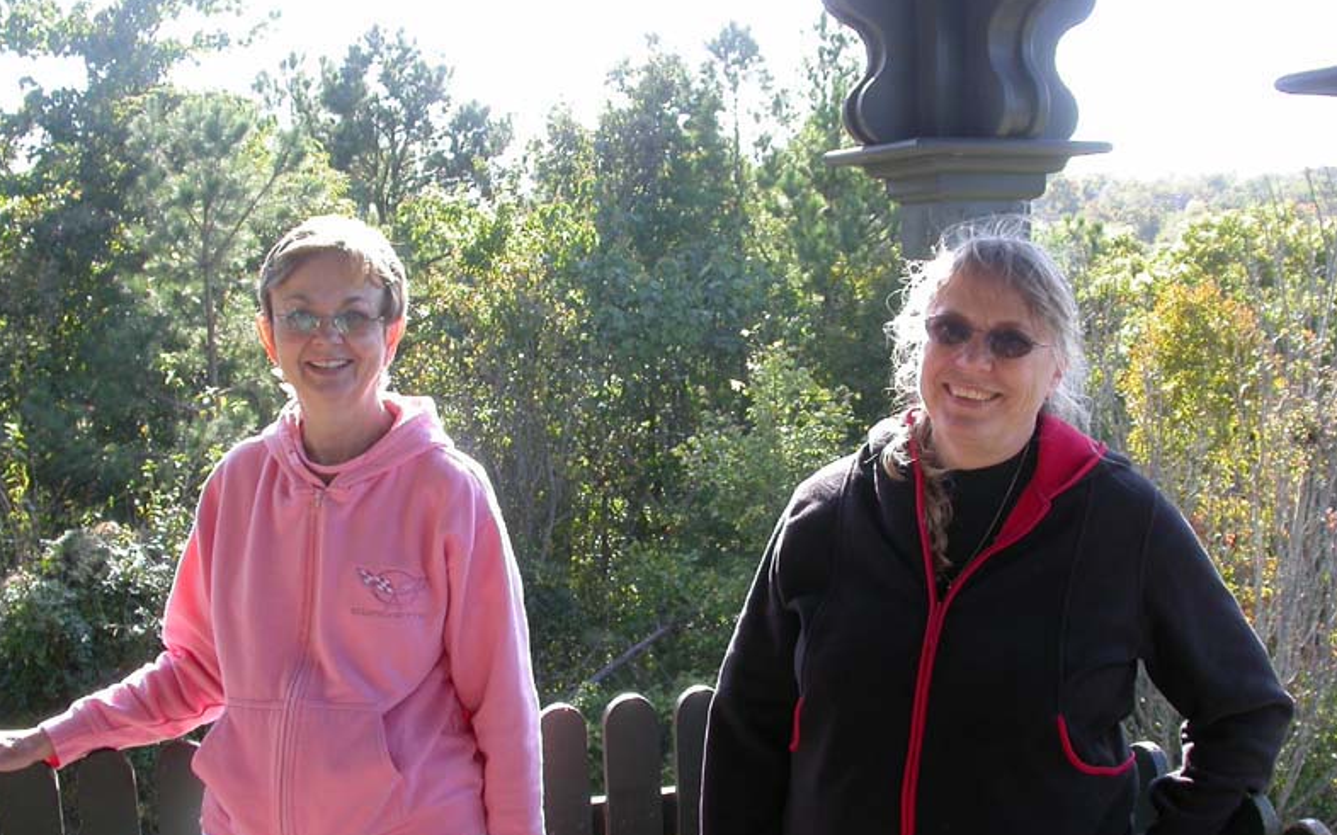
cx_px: 663
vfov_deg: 31.2
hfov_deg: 48.2
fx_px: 1494
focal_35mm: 41
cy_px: 473
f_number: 4.2
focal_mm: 7.85
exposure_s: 1/97.9
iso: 100
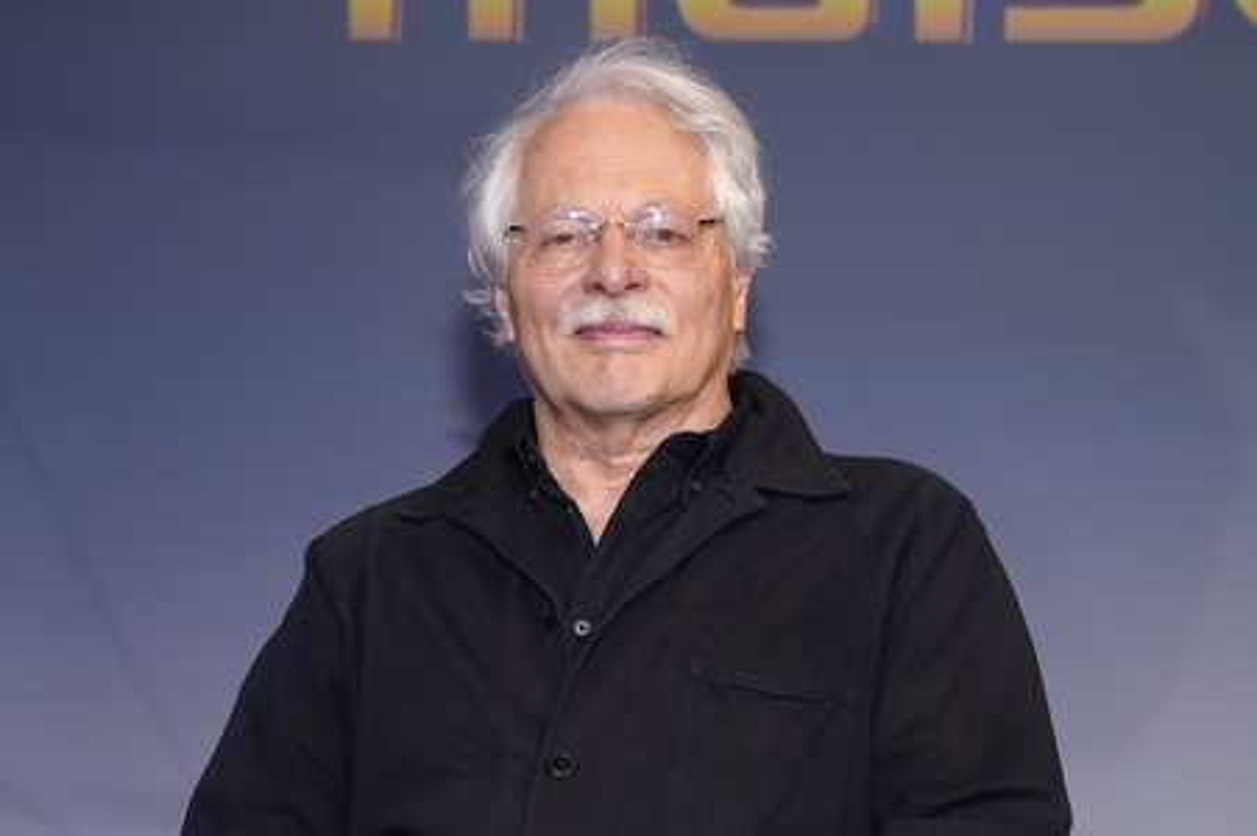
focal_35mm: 54
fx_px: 1884
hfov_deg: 36.9
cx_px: 628
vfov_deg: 25.0
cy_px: 418
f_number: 5
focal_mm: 54
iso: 1600
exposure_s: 1/160
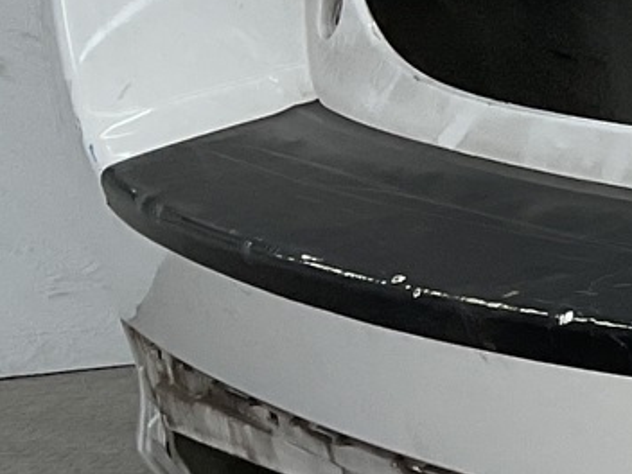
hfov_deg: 10.3
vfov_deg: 8.9
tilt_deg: -10.7
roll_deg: -2.1
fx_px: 3031
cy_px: 456
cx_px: 1519
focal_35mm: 166
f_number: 1.8
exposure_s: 1/599
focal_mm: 3
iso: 16
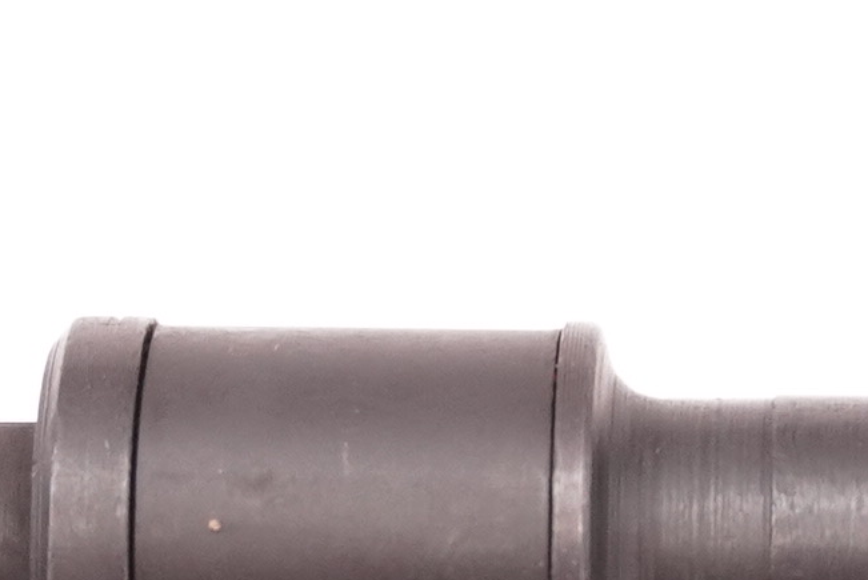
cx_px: 744
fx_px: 7775
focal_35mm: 322
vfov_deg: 4.3
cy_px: 588
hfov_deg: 6.4
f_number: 5.6
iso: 1000
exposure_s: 1/125
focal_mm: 33
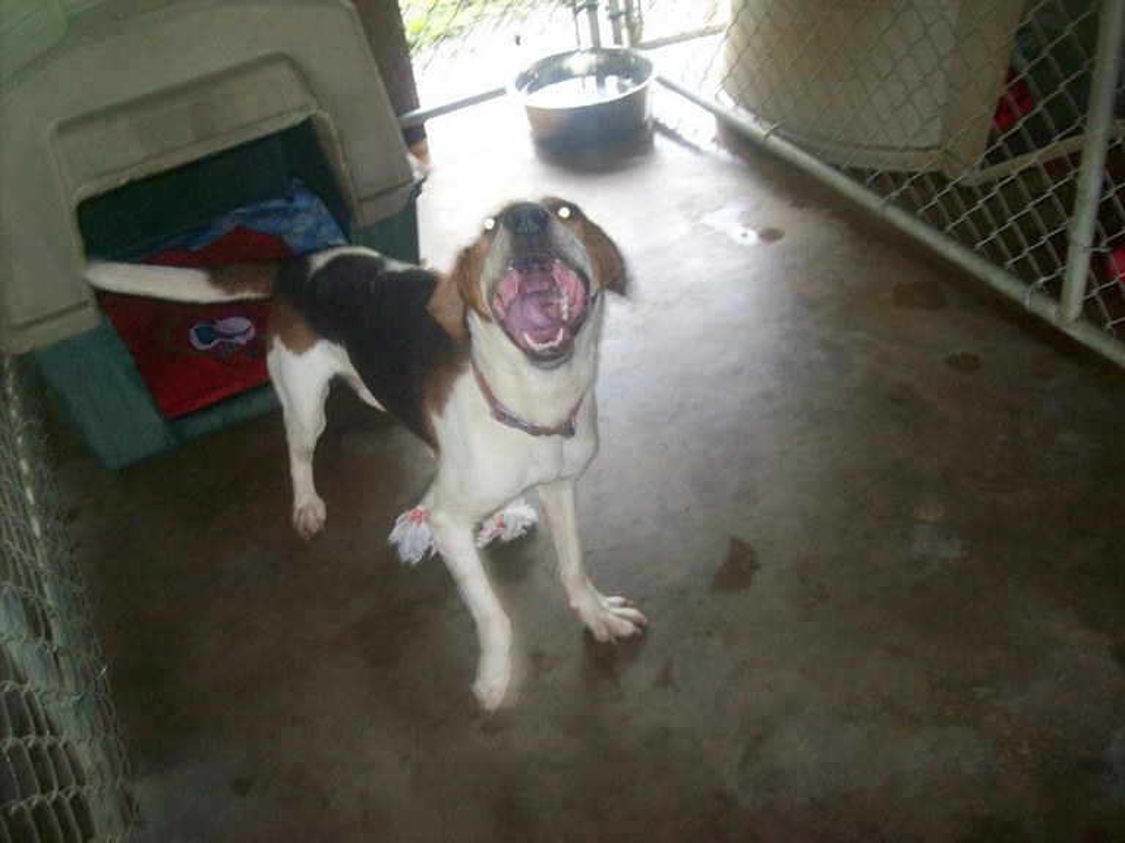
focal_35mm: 36
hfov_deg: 51.4
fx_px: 1169
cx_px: 562
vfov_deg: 39.6
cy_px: 422
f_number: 2.7
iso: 200
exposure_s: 1/64
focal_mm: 6
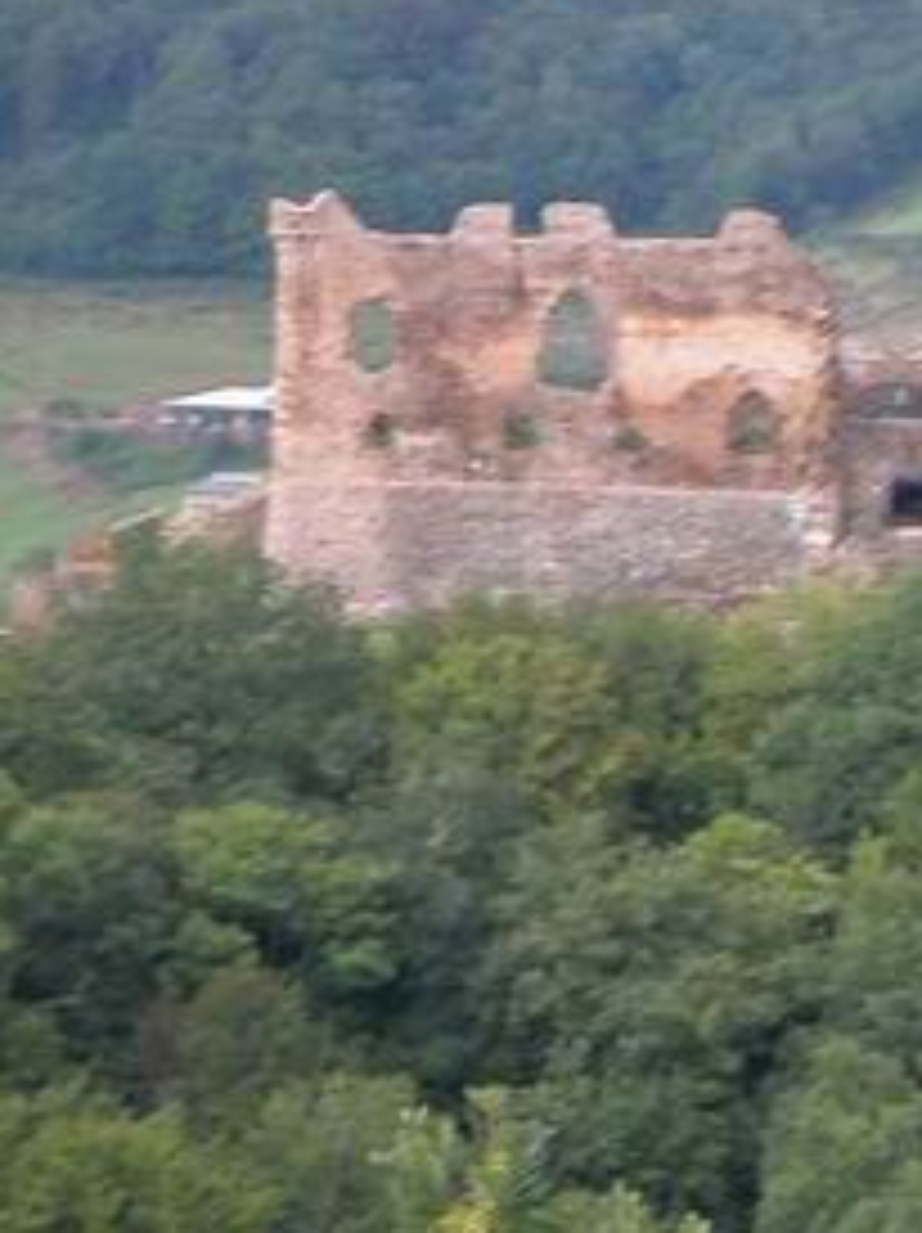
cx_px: 1291
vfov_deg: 5.7
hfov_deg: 4.3
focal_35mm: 346
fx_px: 12307
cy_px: 518
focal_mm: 37.7
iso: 100
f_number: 3.9
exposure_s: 1/57.6
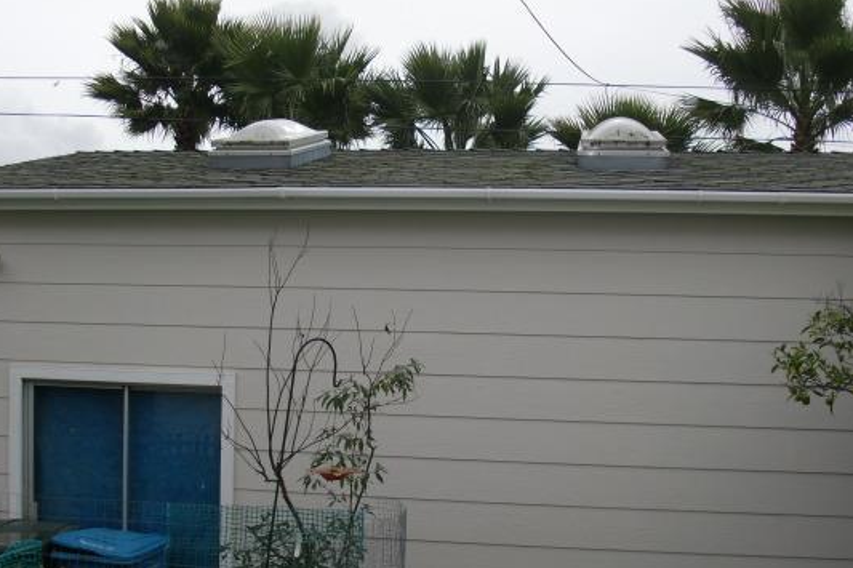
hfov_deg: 43.6
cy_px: 373
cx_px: 426
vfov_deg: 29.7
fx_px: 1066
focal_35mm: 45
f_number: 2.8
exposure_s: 1/800
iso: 64
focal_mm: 6.3
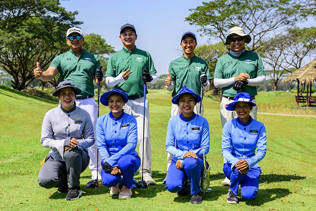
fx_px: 351
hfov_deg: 48.5
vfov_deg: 33.4
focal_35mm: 40
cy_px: 106
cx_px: 158
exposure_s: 1/1600
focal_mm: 40
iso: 280
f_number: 5
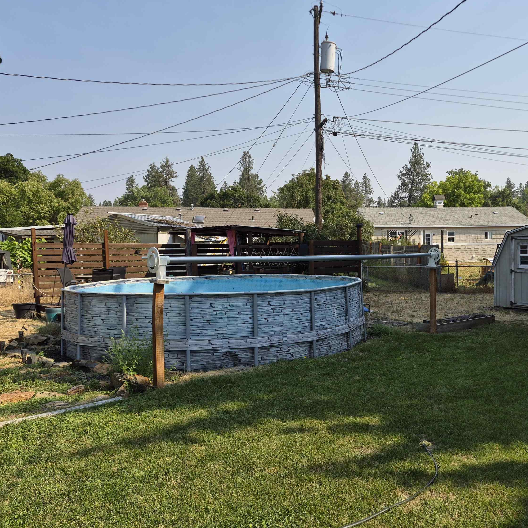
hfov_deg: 56.3
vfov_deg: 57.3
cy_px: 267
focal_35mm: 28
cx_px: 344
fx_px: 483
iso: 80
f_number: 1.8
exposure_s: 1/5120
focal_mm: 5.4
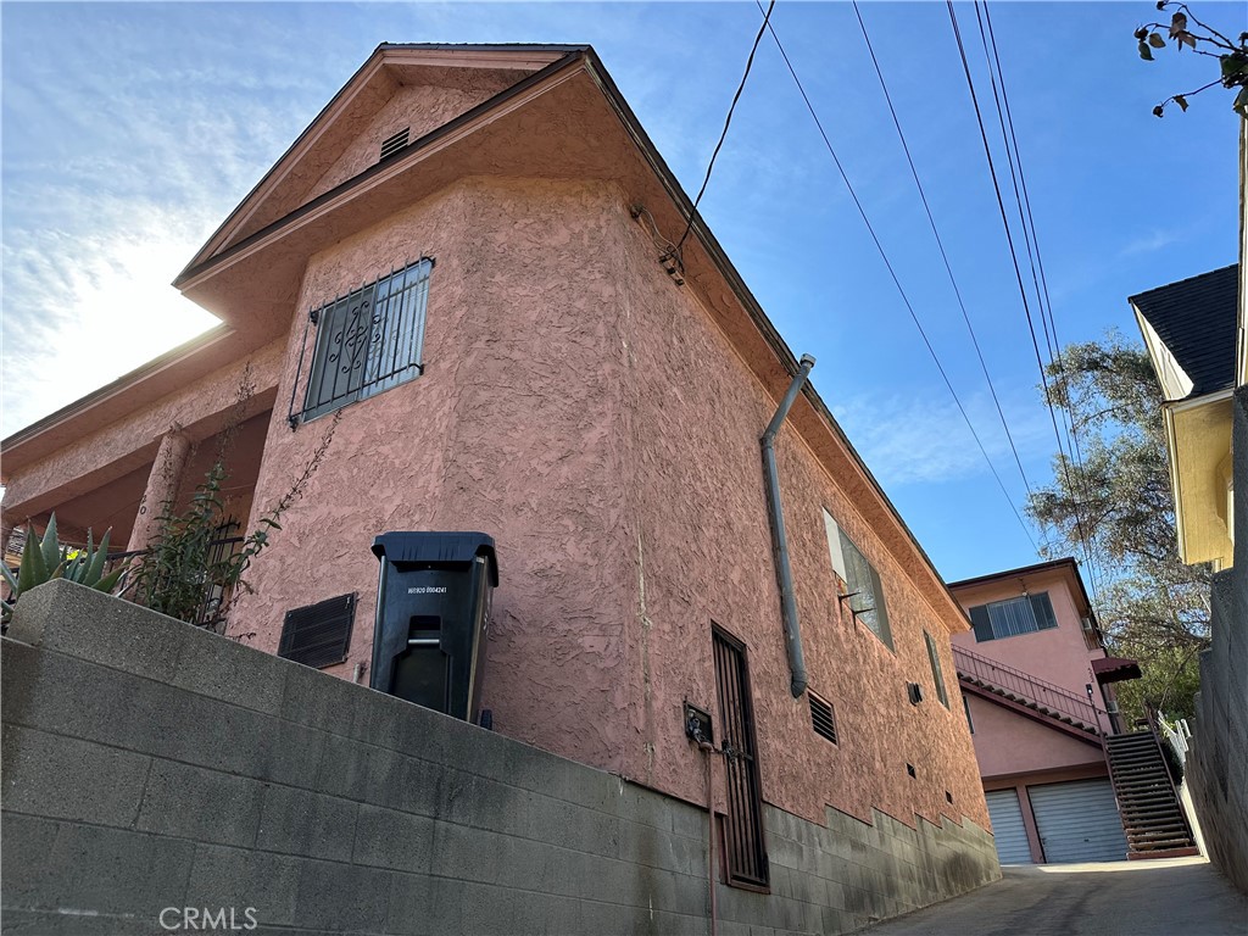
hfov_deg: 71.6
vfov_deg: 56.8
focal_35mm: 24
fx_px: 865
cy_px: 468
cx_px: 624
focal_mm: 6.86
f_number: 1.78
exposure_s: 1/2203
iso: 80
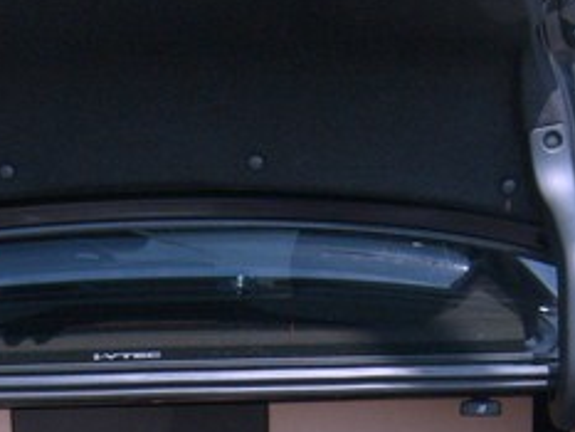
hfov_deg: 20.2
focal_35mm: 96
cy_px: 578
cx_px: 118
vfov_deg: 14.7
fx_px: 1595
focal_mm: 5.8
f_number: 7.1
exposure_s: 1/125
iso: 80
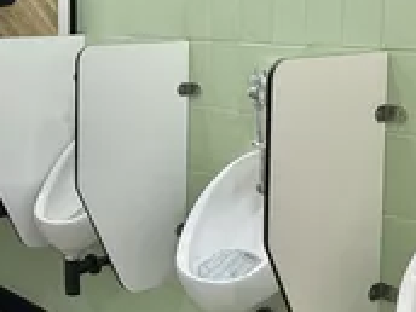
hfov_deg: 27.0
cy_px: 53
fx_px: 781
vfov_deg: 22.2
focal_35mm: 65
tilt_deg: -3.8
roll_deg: +0.6
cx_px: -58
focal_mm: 2.22
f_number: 2.2
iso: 160
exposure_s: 1/100
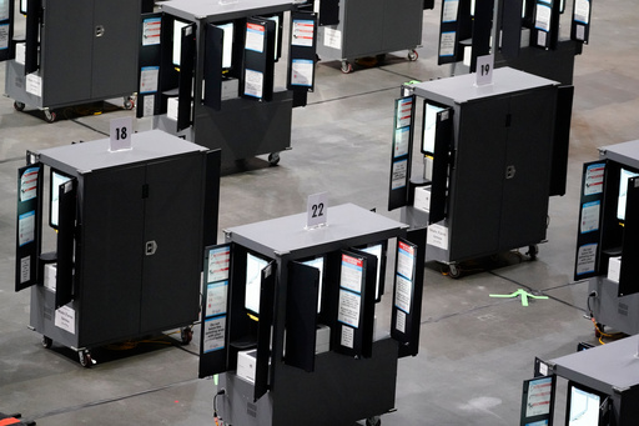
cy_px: 213
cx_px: 320
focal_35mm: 168
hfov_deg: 12.2
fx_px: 2981
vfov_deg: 8.2
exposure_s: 1/125
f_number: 5.6
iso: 12800
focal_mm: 168
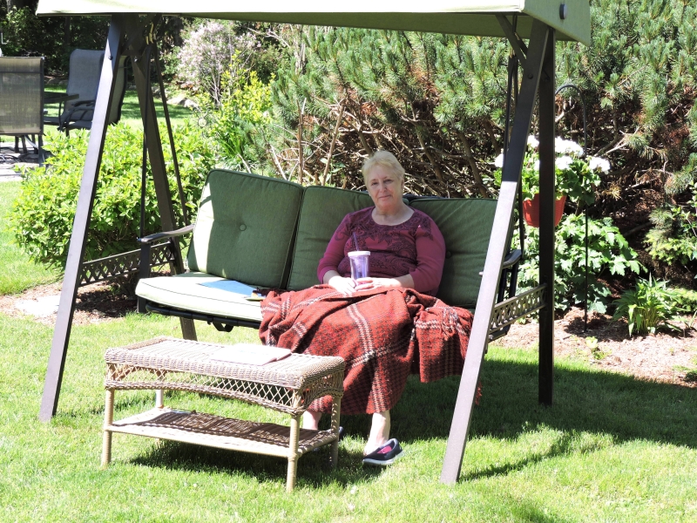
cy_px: 262
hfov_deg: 27.8
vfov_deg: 21.0
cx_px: 348
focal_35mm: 70
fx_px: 1409
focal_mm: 12.5
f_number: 3.9
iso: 100
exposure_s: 1/320
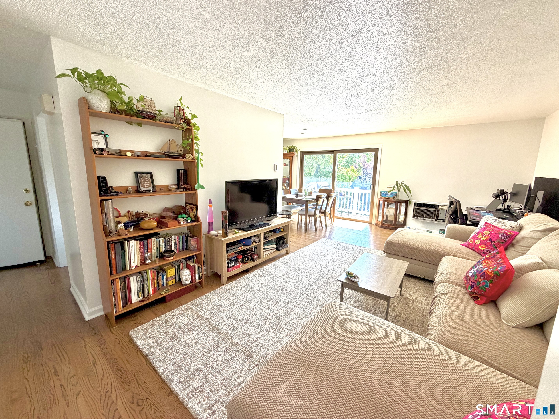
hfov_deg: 102.1
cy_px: 210
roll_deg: -1.8
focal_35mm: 14
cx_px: 280
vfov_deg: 85.7
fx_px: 226
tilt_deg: -10.2
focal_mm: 2.22
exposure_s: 1/121
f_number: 2.2
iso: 160
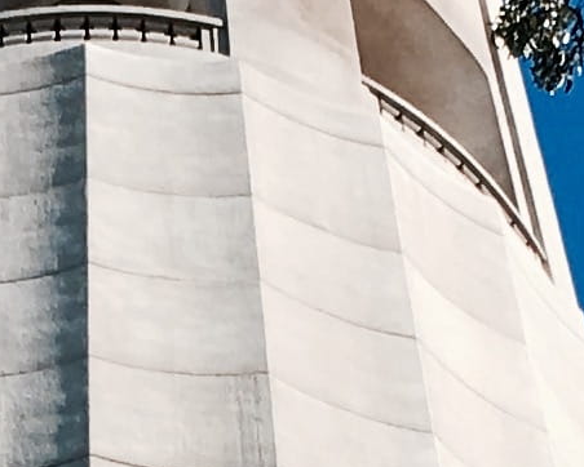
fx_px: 4306
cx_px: 98
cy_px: 1192
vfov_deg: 5.9
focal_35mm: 249
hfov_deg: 7.7
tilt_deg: +56.1
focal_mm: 4.15
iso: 25
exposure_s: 1/1068
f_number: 2.2
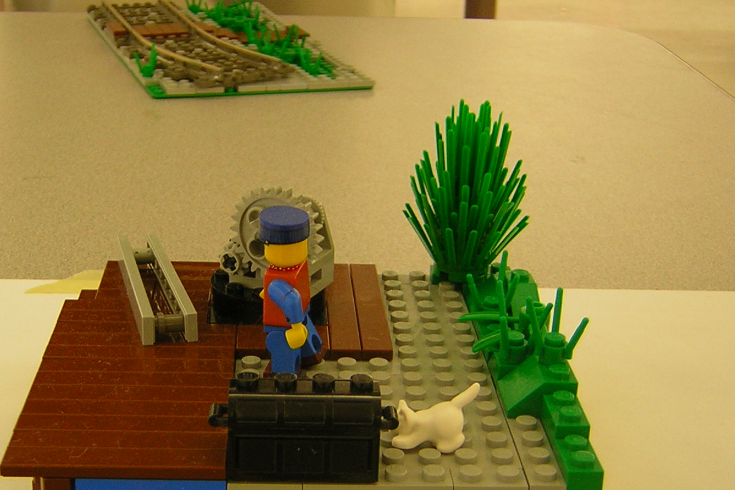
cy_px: 307
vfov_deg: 20.9
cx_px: 299
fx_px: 1327
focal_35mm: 65
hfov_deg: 30.9
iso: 56
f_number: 2.9
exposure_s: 1/5.8
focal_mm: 6.1
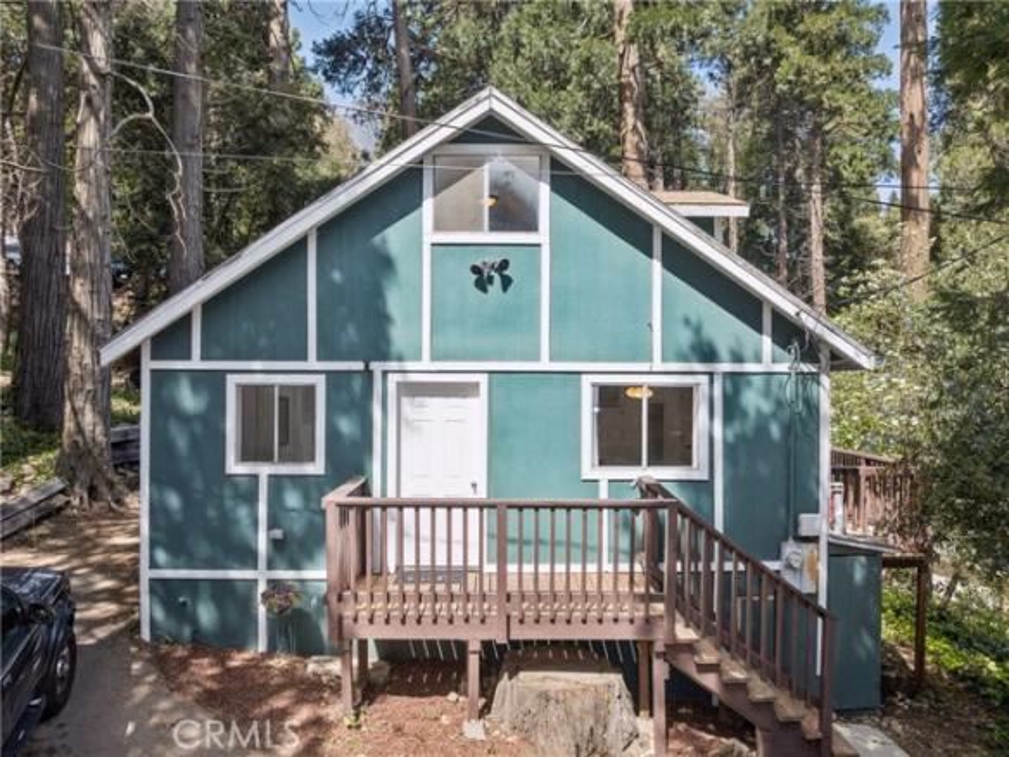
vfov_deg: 56.8
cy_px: 378
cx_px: 504
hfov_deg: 71.6
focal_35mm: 24
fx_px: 700
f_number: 2.8
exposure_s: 1/30
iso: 120
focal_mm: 12.3
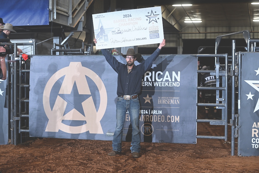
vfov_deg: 19.5
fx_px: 504
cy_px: 86
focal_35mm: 70
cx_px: 130
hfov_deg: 28.8
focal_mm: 70
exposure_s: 1/200
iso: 2000
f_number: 4.5
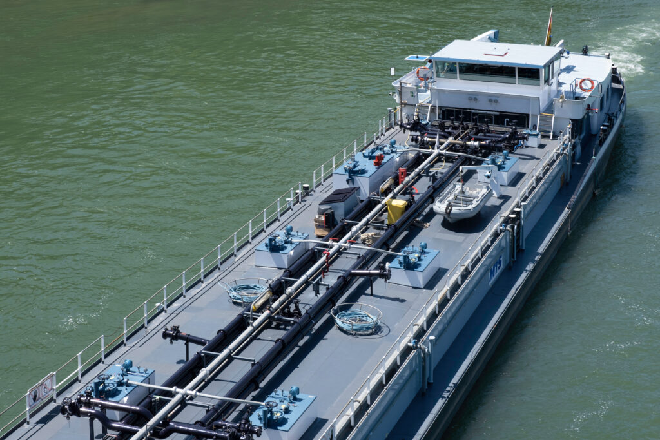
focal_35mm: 83
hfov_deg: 24.5
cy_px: 220
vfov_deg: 16.5
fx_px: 1522
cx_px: 330
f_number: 9
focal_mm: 55
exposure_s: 1/250
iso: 200
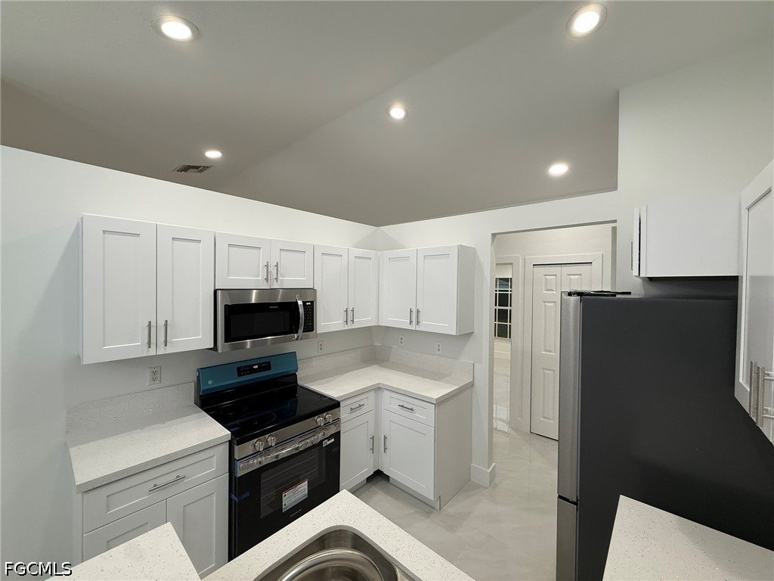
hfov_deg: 102.1
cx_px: 387
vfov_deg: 85.7
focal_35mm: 14
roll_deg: -0.7
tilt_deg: -0.8
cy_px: 290
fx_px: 313
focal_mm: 2.22
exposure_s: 1/120
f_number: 2.2
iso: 125
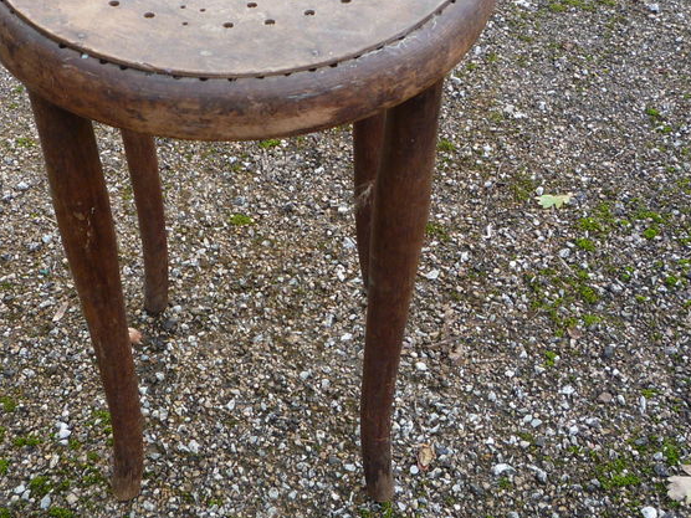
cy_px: 176
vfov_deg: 26.9
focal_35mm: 54
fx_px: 1078
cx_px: 262
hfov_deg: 35.4
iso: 100
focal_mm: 5.2
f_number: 3.3
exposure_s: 1/80
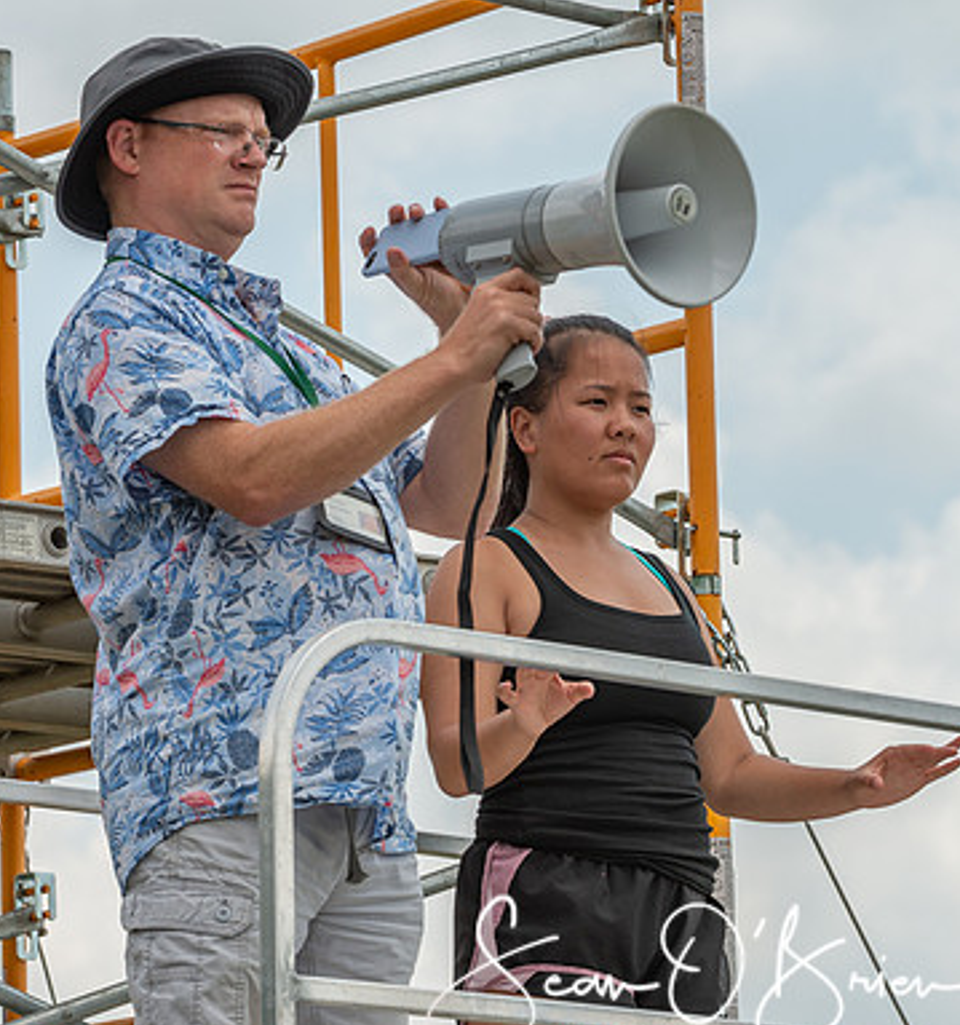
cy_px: 597
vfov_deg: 9.0
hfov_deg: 8.4
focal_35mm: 201
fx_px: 6521
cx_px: 355
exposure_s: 1/800
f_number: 8
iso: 160
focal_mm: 130
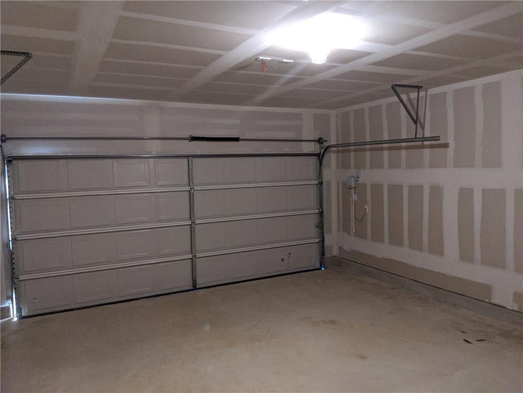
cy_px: 196
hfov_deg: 65.3
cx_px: 262
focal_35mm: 27
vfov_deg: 51.4
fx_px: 408
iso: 736
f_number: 1.73
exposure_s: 1/60
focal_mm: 4.38
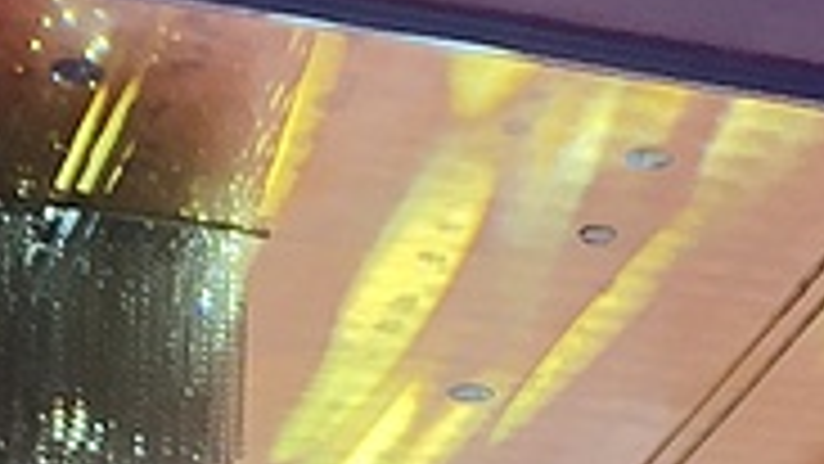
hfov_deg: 9.9
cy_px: 1018
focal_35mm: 213
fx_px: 4655
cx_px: 1058
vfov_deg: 5.5
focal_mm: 4
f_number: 1.8
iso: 50
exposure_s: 1/120
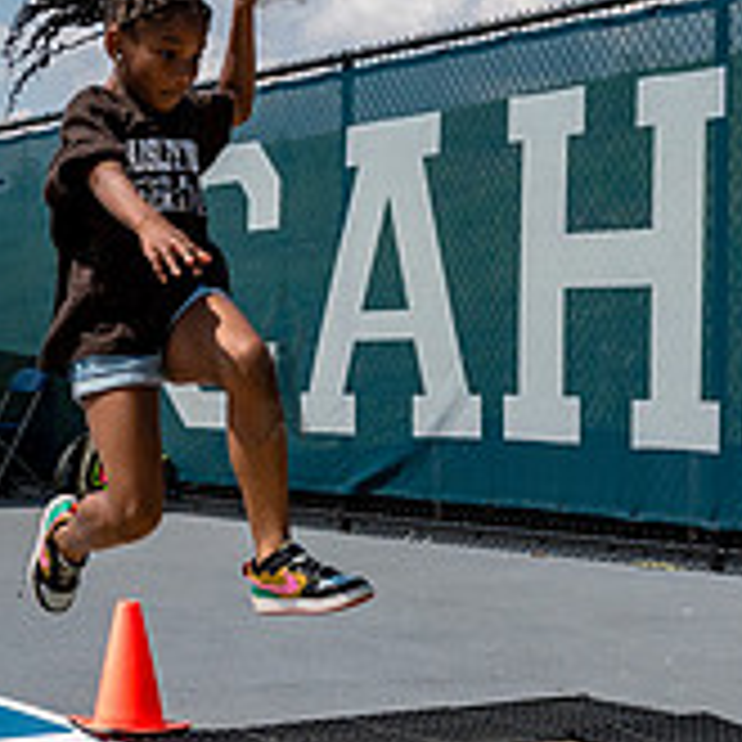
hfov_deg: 18.8
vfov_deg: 19.1
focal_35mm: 91
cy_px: 424
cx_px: 85
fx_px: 2207
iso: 400
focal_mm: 26
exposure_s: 1/4000
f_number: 5.6
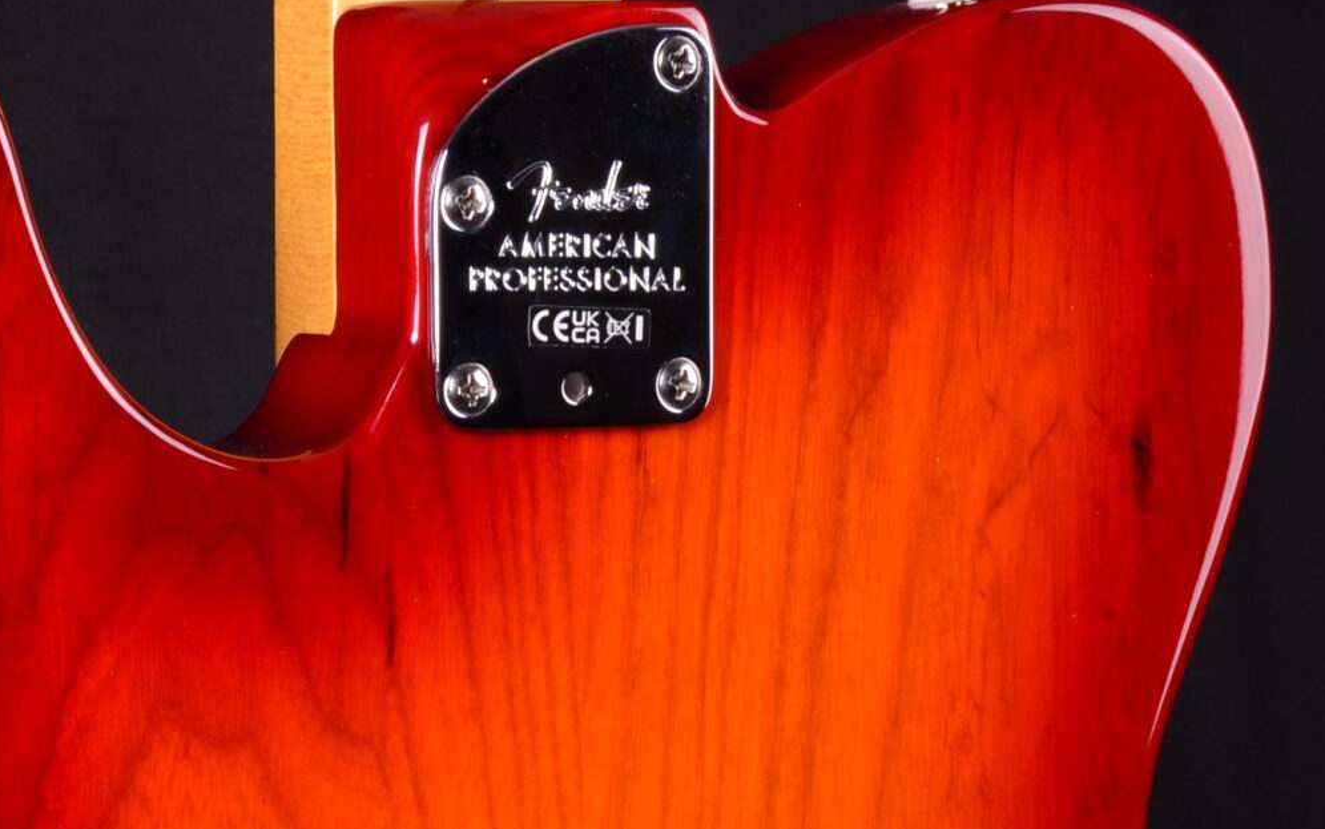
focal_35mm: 149
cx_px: 503
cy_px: 966
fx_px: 5382
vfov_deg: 8.7
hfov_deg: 14.0
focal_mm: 38
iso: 200
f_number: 13
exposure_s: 1/200
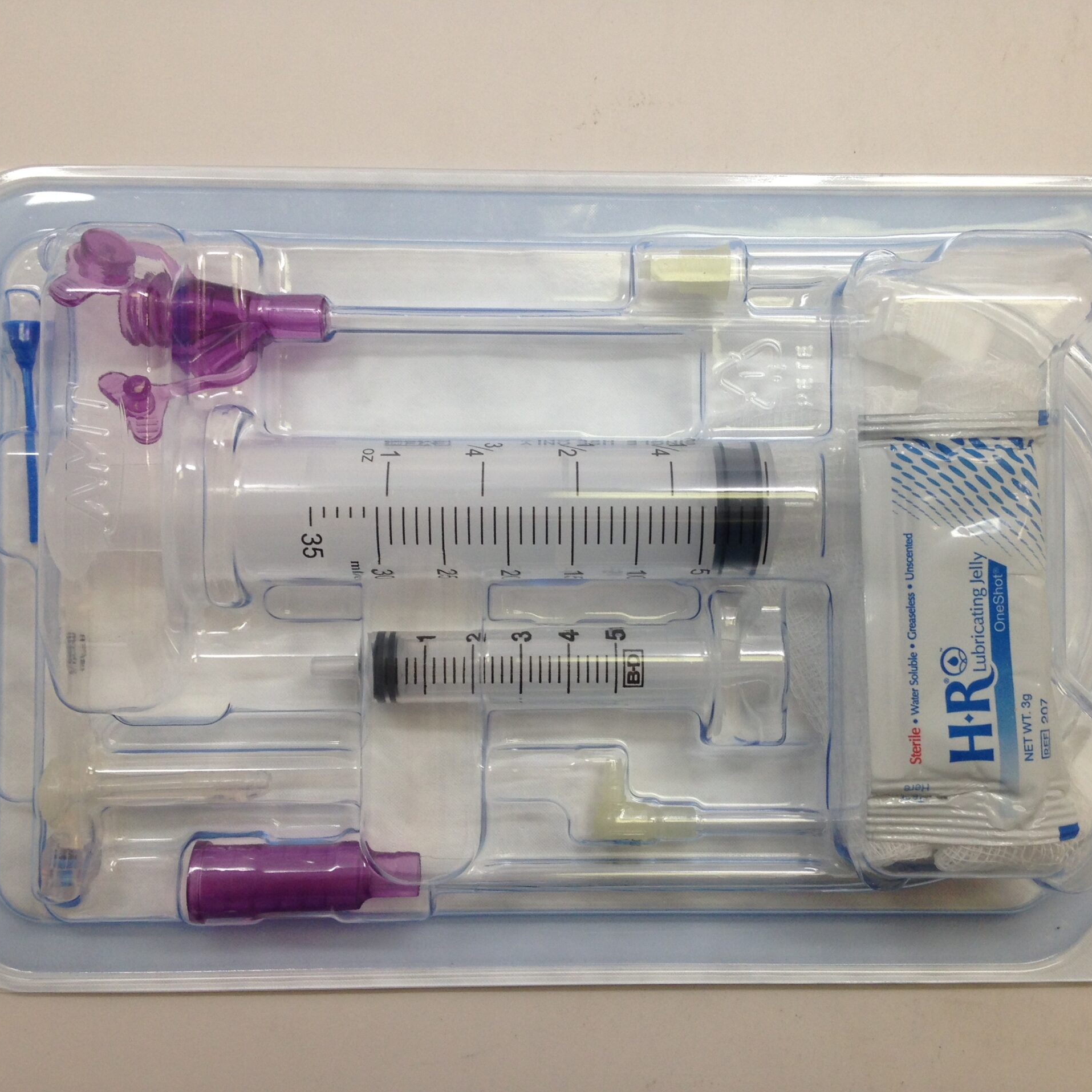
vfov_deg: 42.8
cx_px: 566
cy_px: 546
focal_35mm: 39
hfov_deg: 42.8
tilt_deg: -87.8
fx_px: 1392
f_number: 2.4
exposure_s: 1/60
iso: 64
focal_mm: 4.12
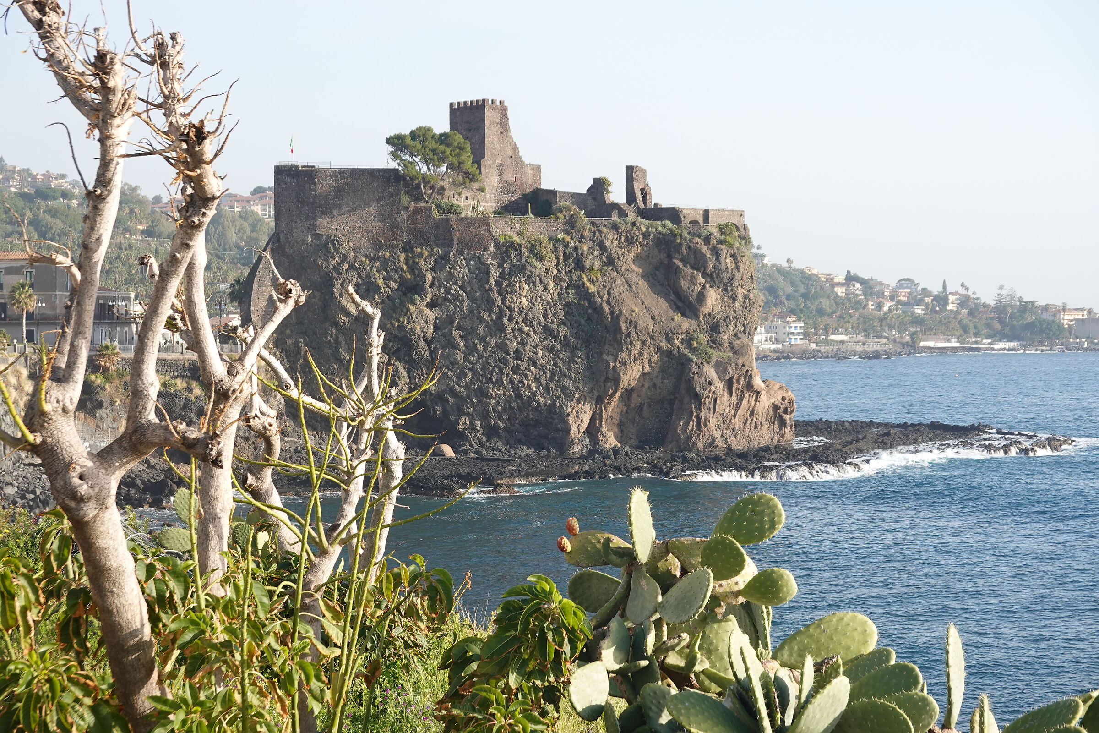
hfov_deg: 29.2
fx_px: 2106
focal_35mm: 69
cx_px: 550
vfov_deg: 19.7
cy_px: 366
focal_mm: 25.34
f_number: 4.5
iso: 100
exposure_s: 1/250
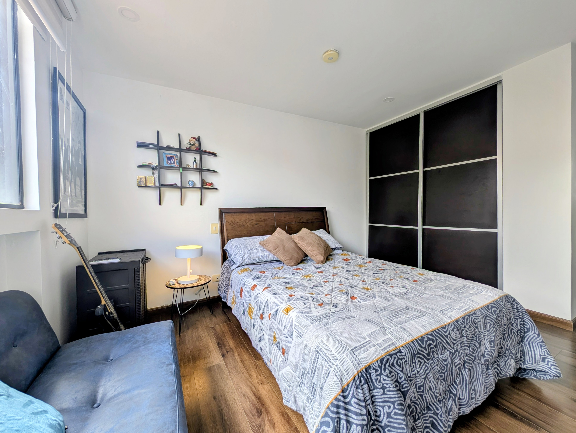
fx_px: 200
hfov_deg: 110.5
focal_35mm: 12
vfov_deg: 94.6
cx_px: 288
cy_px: 216
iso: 44
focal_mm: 2.23
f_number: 1.95
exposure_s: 1/173
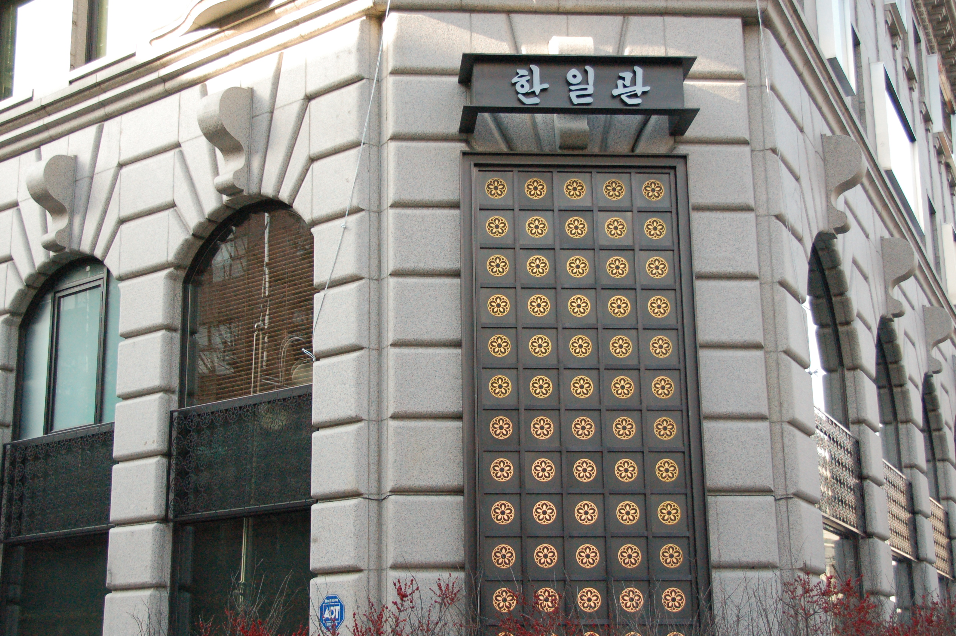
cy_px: 312
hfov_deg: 38.5
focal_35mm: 52
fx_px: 1369
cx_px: 451
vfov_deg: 26.1
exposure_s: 1/1250
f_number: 4.2
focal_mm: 29
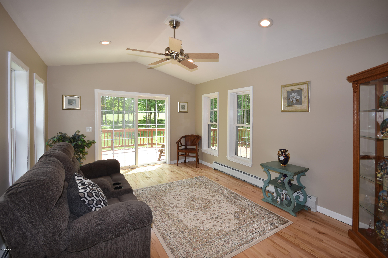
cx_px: 194
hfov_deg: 100.4
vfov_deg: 77.3
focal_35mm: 15
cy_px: 129
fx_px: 162
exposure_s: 1/125
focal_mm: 10
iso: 200
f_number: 5.6
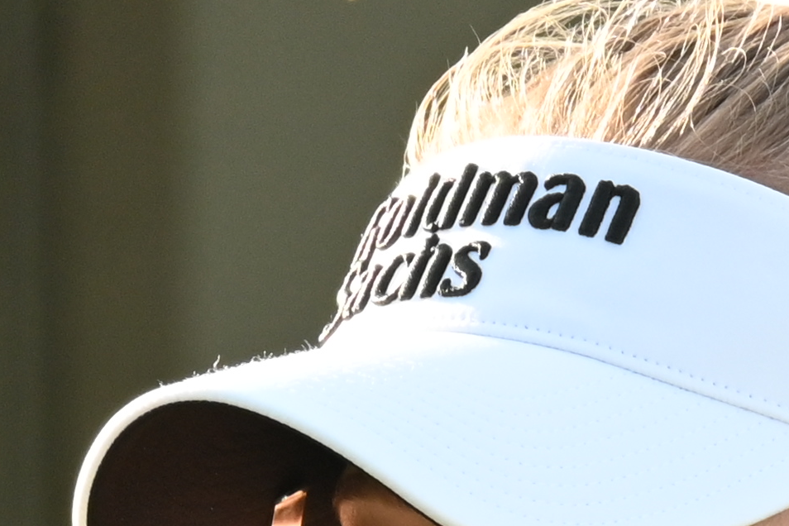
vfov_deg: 0.6
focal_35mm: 2188
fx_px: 47950
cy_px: 1148
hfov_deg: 0.9
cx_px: 1107
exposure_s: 1/400
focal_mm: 250
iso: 500
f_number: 6.3
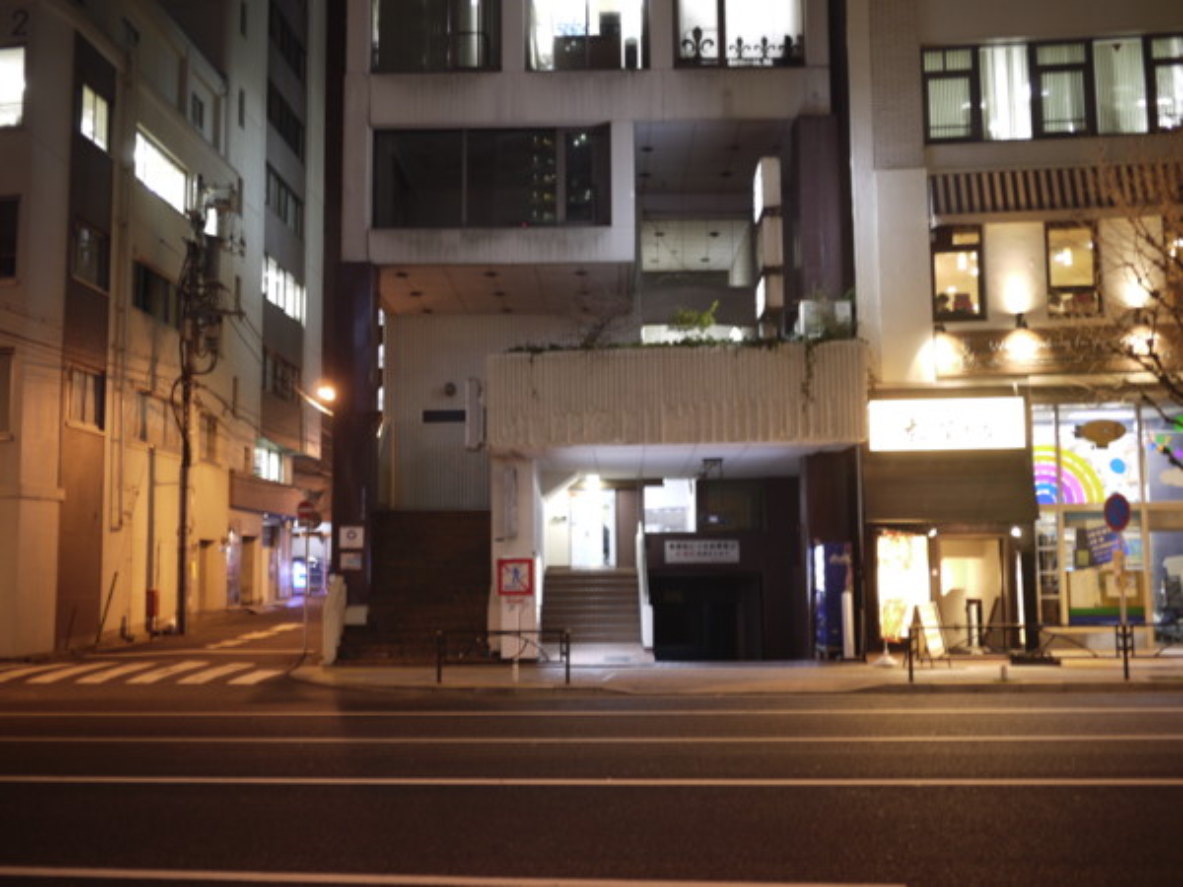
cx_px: 592
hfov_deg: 46.8
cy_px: 444
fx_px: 1367
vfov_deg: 36.0
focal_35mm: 40
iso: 100
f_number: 1.7
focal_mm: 20
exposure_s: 1/5
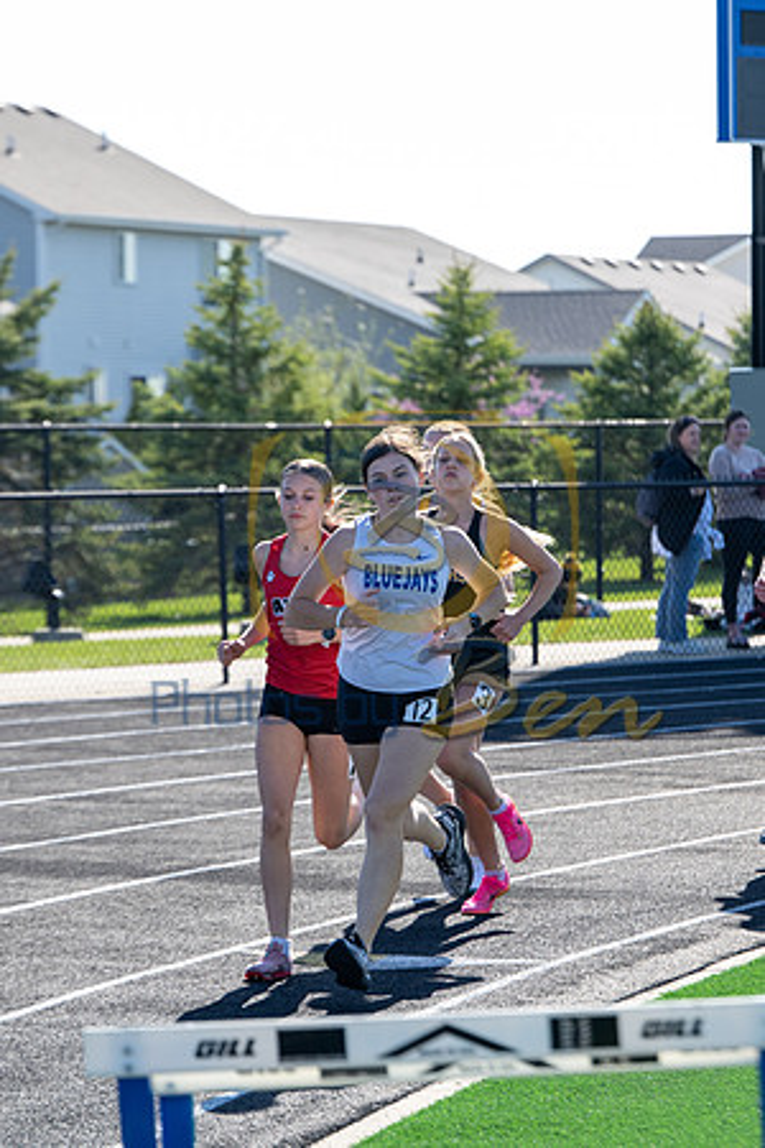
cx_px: 382
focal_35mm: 157
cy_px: 574
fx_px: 5004
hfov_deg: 8.7
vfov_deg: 13.1
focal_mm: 105
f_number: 4
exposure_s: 1/1000
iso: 200
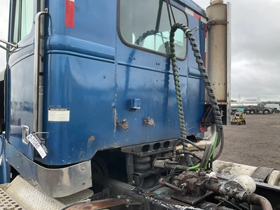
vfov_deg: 48.2
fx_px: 235
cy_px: 105
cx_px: 140
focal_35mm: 29
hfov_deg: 61.7
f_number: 1.8
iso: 25
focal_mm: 3
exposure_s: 1/171
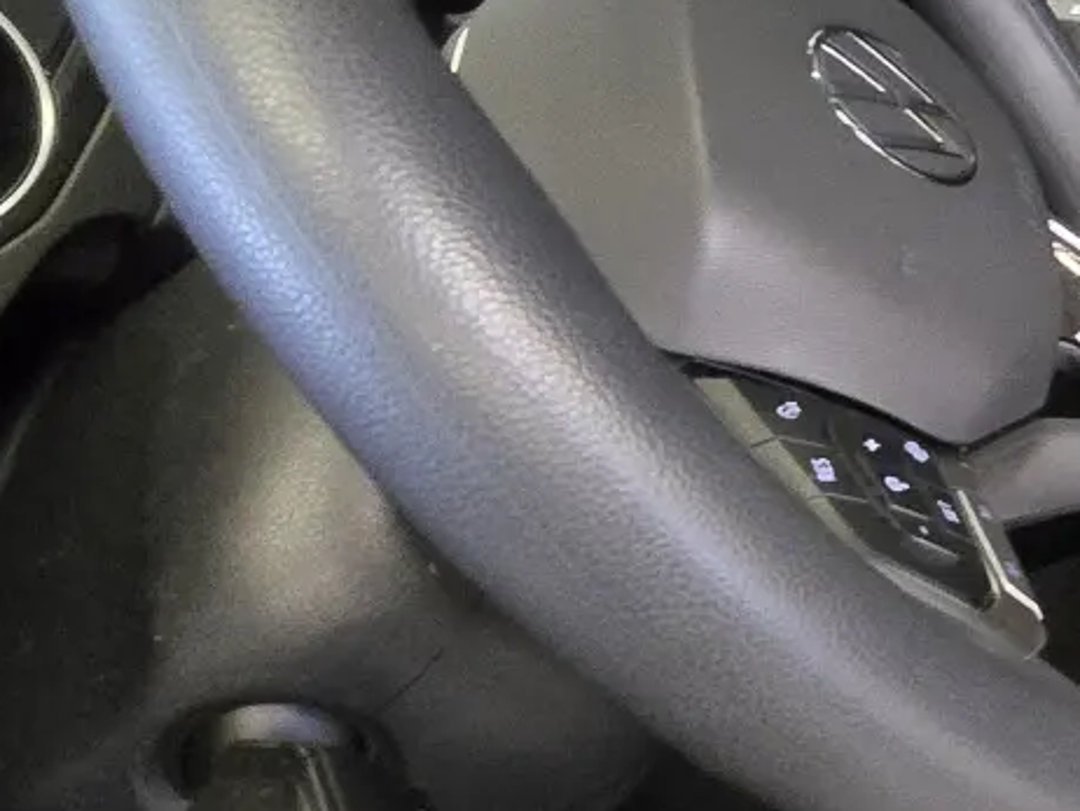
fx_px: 1686
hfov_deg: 25.9
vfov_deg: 26.2
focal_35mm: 54
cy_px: 93
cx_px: 1639
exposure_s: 1/33.3
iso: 1600
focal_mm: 2.2
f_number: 2.2
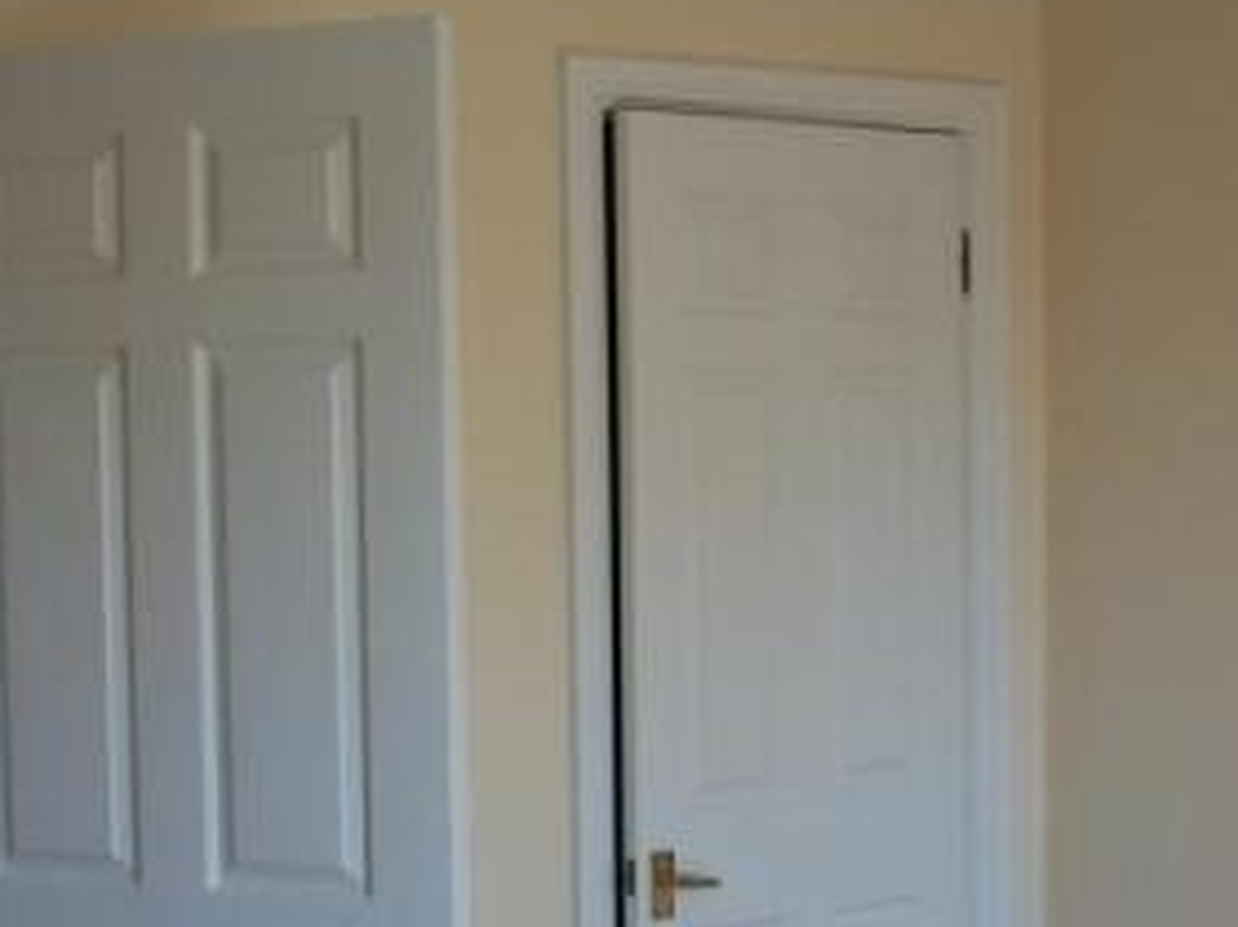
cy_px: 623
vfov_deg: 20.6
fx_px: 2538
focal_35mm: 71
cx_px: 637
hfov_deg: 27.4
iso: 80
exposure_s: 1/80
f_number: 2.8
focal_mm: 5.7
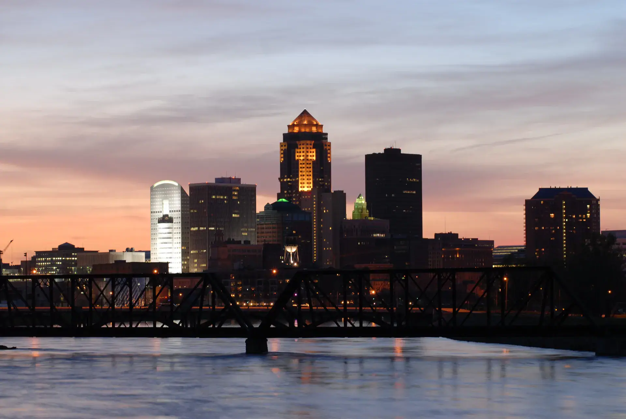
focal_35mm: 120
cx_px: 313
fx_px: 2089
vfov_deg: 11.5
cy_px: 210
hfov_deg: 17.0
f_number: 8
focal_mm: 80
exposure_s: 3
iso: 100
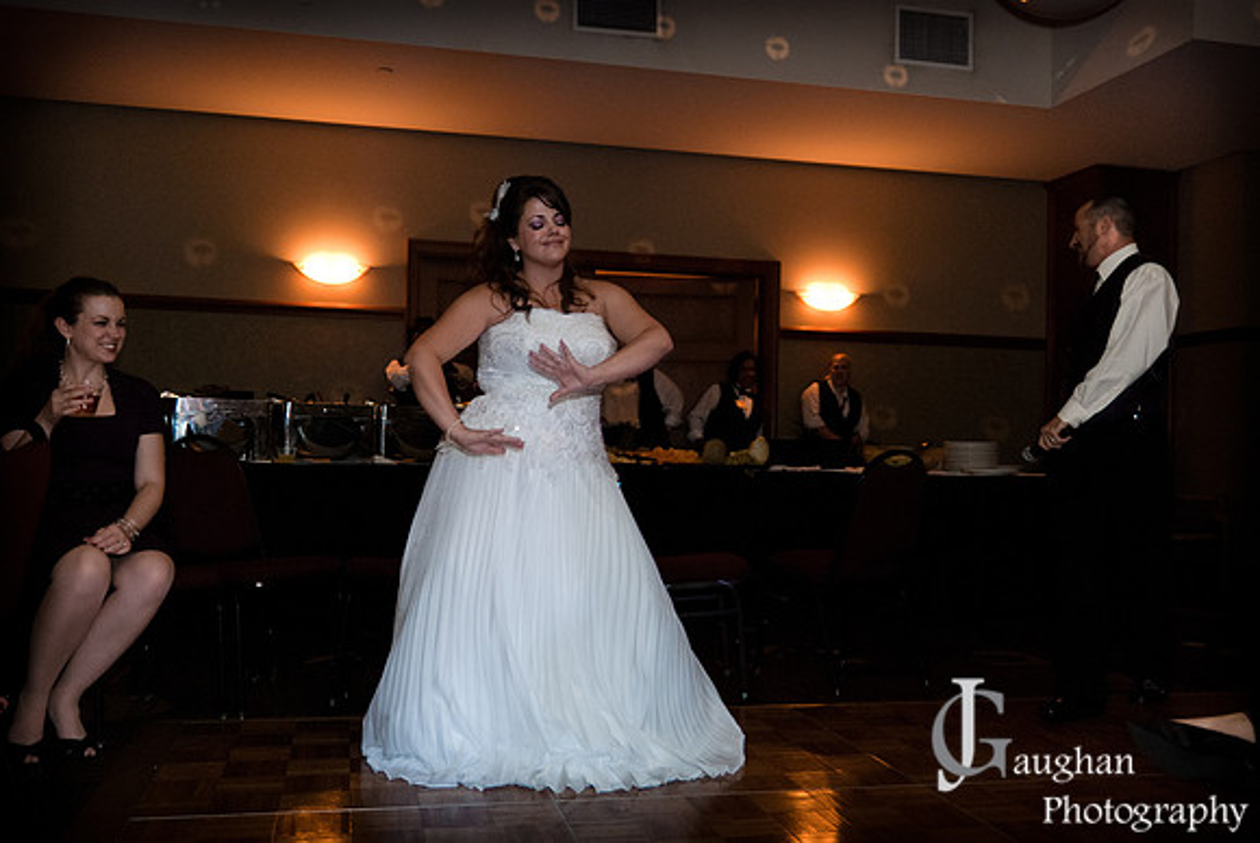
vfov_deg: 40.1
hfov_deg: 57.2
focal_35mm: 33
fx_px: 1156
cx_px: 630
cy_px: 422
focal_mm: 22
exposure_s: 1/60
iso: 640
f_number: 2.8
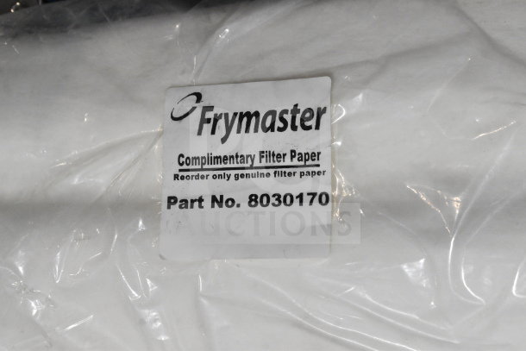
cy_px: 176
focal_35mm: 82
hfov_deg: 24.6
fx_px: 1206
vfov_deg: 16.6
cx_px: 263
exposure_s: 1/500
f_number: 11
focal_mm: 55
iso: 6400
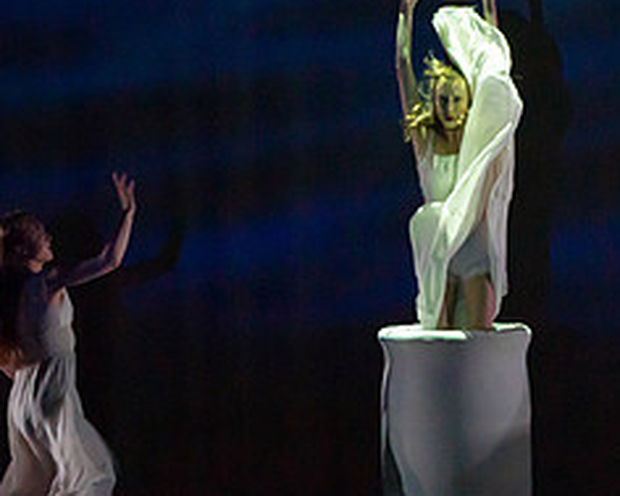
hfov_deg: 3.5
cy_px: 133
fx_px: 10078
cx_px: 299
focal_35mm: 549
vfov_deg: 2.8
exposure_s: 1/320
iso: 6400
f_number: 5.6
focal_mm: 238
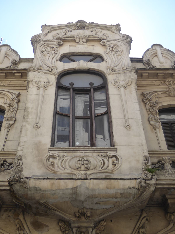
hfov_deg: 31.5
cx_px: 88
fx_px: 310
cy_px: 117
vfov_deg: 41.2
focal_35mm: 46
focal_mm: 7.8
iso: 80
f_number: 3.9
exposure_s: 1/250
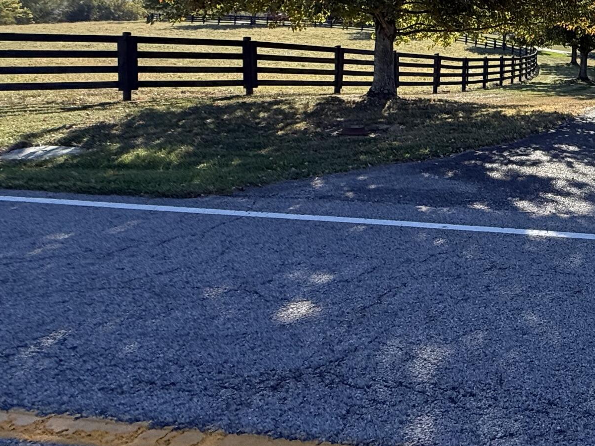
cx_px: 679
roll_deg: -3.5
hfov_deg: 40.5
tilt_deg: -4.9
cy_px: 90
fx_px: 602
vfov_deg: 39.1
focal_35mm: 35
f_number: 2.2
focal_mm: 2.22
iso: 64
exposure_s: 1/876
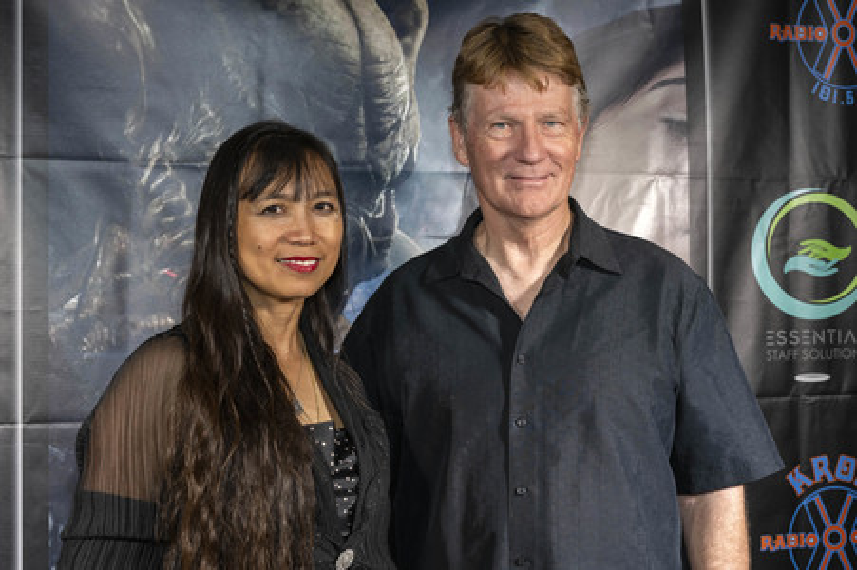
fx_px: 1118
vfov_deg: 28.6
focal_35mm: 47
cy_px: 285
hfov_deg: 41.9
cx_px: 428
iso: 800
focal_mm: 47
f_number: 5.6
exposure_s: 1/200
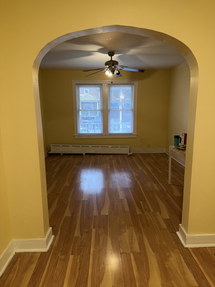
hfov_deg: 56.8
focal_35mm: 24
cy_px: 144
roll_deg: -0.1
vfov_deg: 71.6
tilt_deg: -11.1
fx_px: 199
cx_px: 108
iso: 64
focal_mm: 6.76
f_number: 1.78
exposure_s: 1/30
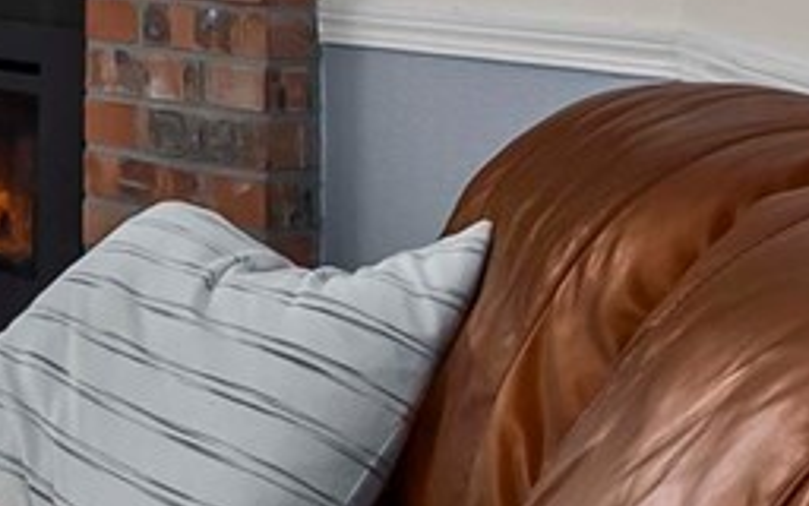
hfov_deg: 15.0
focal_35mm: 81
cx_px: -1136
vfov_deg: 15.5
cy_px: -101
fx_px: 1786
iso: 1000
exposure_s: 1/6
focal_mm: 12
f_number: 7.1
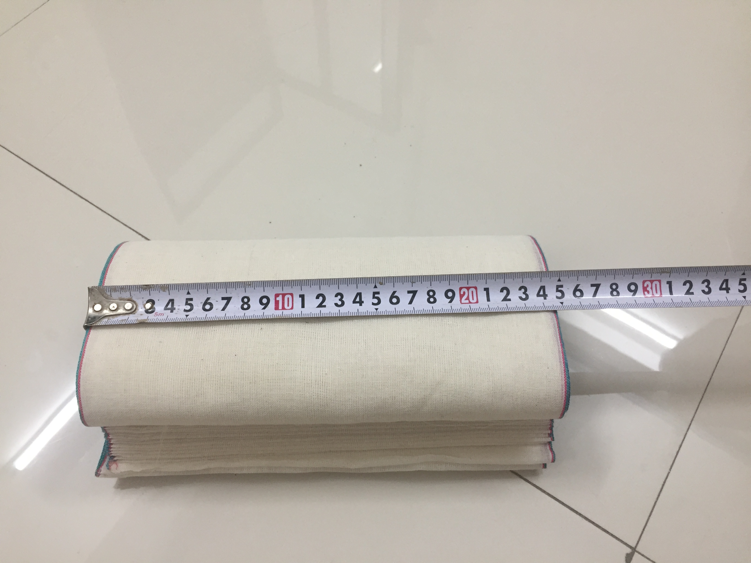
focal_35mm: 29
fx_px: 629
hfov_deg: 61.7
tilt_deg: -61.7
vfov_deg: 48.2
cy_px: 282
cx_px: 376
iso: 125
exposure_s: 1/33
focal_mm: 4.15
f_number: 2.2
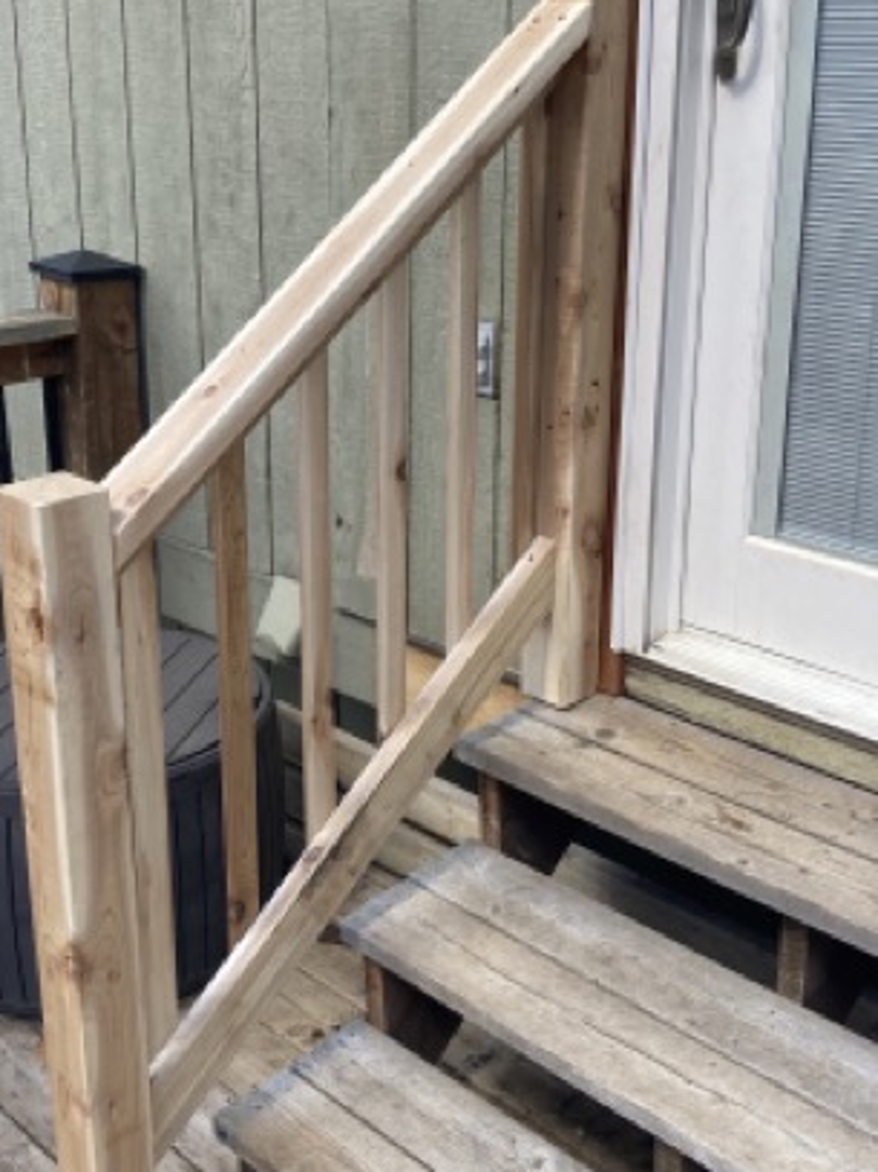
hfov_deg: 32.8
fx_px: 1489
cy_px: 536
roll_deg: -2.2
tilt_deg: -15.0
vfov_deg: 42.9
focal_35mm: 44
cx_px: 394
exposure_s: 1/631
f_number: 1.8
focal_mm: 3.99
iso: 20
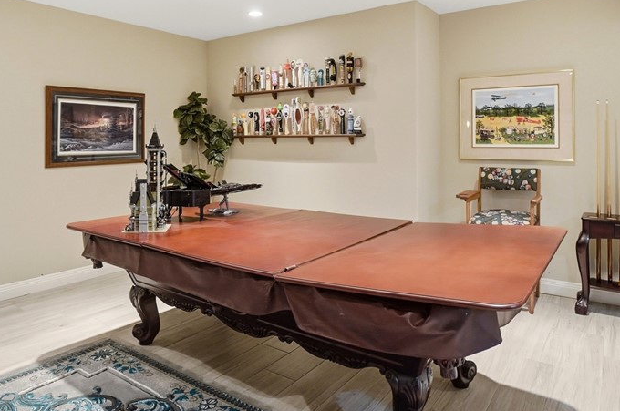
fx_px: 413
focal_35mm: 24
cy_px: 143
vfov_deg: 52.1
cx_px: 286
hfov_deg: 73.7
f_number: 4
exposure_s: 1/30
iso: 100
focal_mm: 10
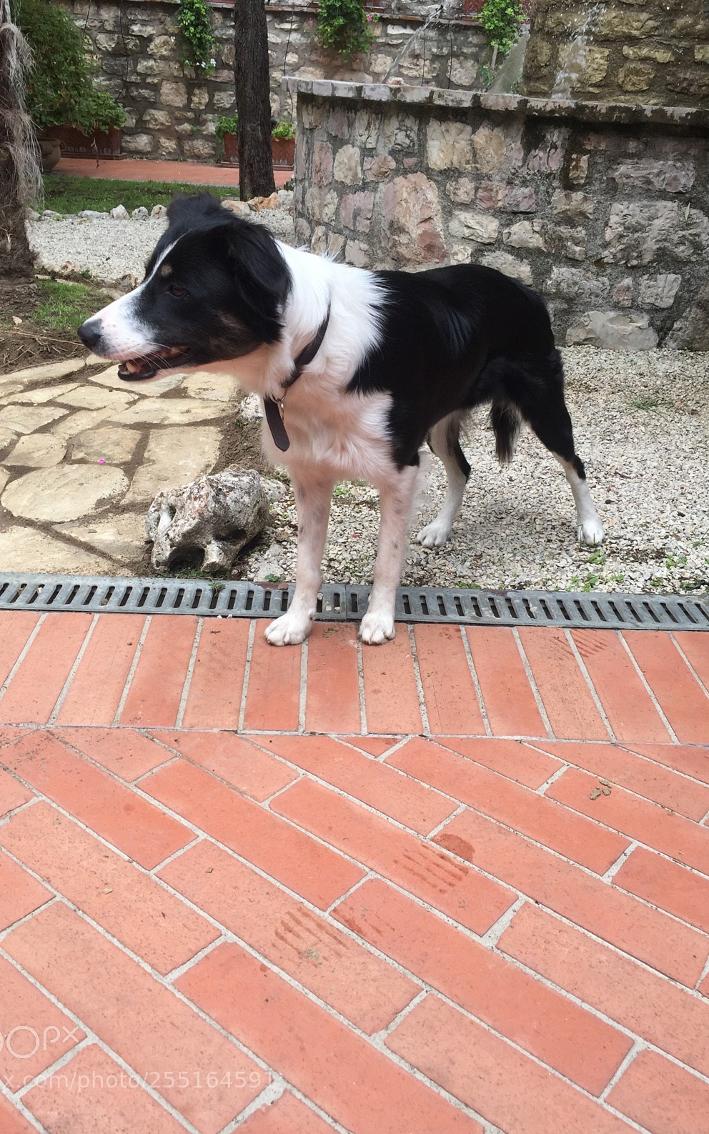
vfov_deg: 61.2
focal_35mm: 31
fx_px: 958
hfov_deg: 40.6
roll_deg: -4.8
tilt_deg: -26.1
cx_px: 330
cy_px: 564
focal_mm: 4.15
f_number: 2.2
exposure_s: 1/403
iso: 32
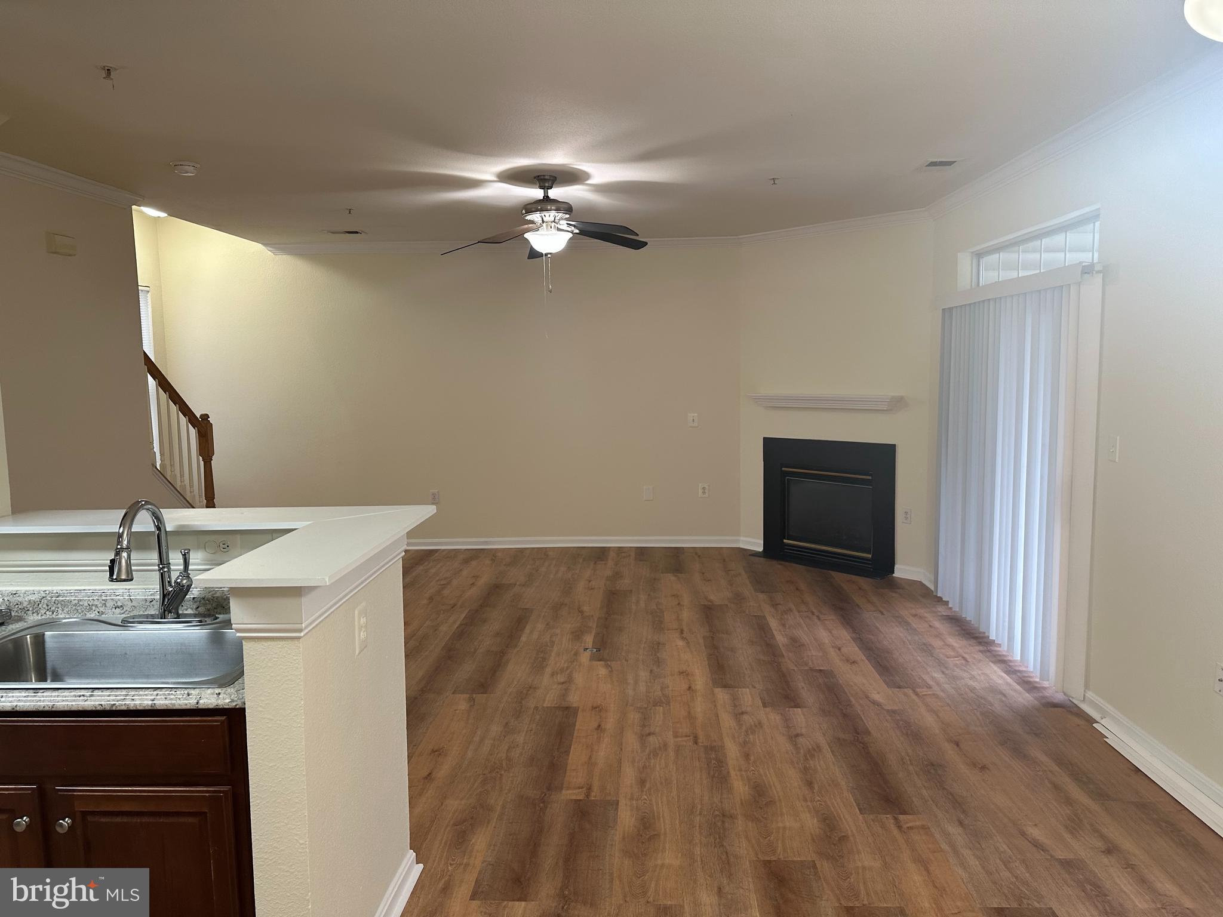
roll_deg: +0.7
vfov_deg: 56.8
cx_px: 612
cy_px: 458
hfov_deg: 71.6
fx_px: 848
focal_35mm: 24
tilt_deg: -5.5
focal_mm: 6.86
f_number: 1.78
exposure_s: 1/60
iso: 125
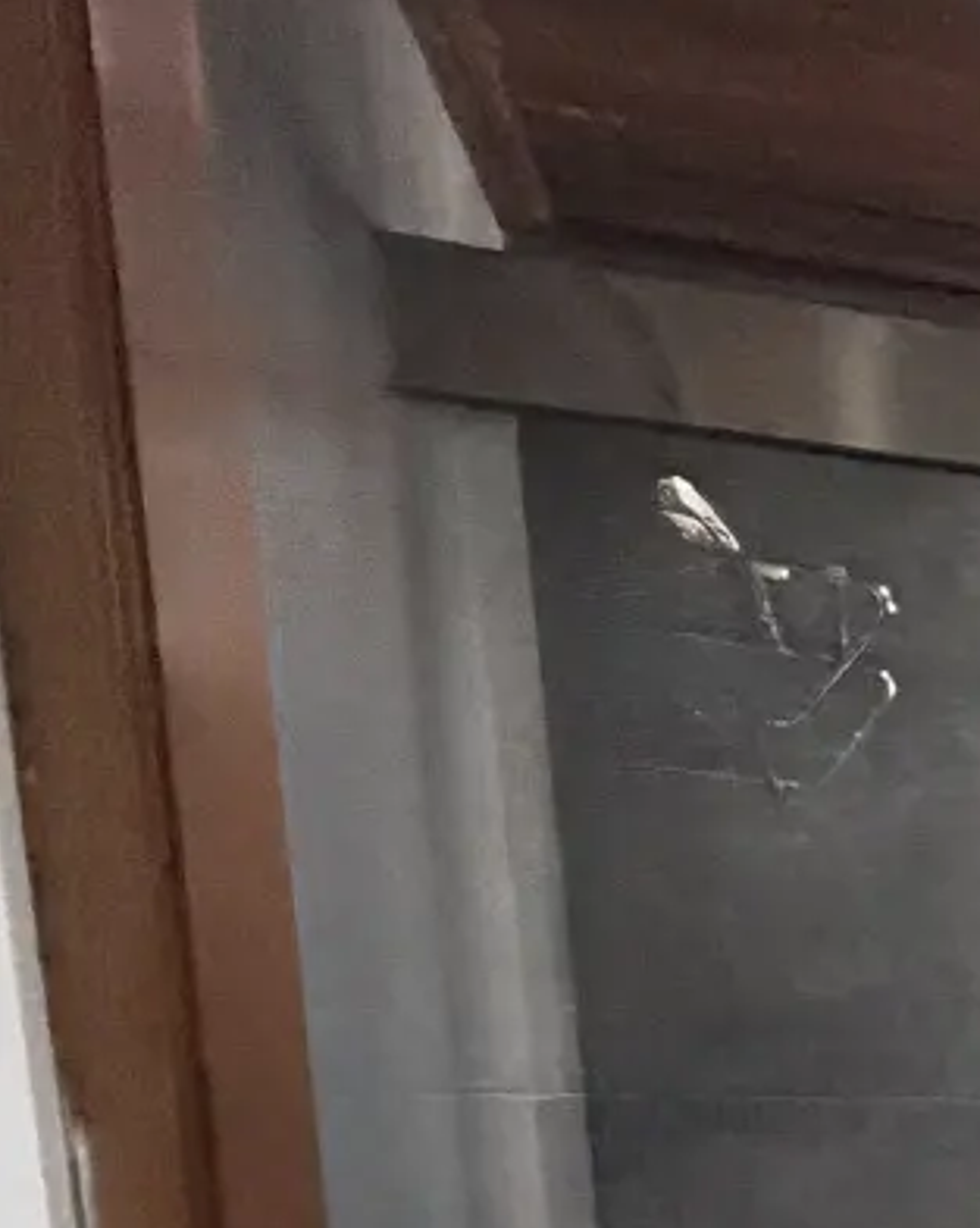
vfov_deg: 26.1
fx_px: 2432
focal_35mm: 67
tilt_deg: -6.3
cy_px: 1366
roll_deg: -0.1
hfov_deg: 11.3
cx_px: 2993
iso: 400
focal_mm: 2.22
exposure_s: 1/60
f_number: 2.2
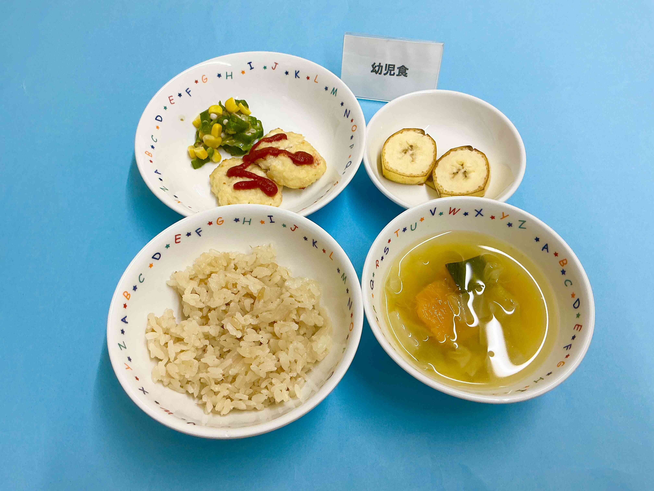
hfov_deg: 61.7
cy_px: 246
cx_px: 327
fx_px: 548
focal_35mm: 29
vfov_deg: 48.2
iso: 50
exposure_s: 1/120
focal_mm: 3
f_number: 1.8
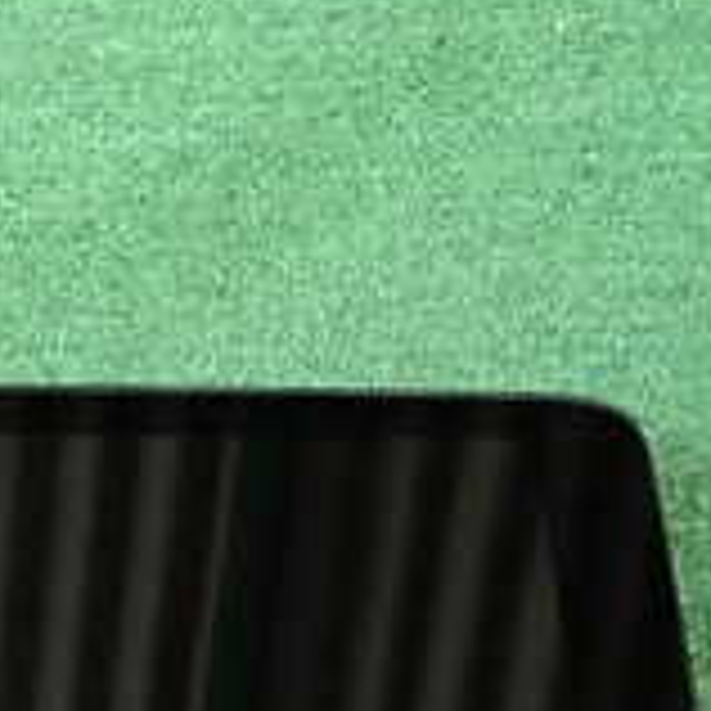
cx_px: -418
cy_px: 518
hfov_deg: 18.0
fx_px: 1952
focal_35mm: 84
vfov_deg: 20.5
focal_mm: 4.5
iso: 800
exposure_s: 1/30
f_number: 2
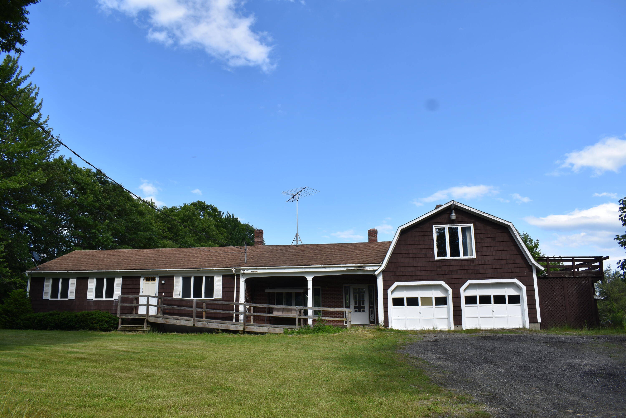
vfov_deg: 47.9
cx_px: 313
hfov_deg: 67.4
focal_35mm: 27
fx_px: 469
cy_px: 209
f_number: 8
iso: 100
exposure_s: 1/250
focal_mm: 18
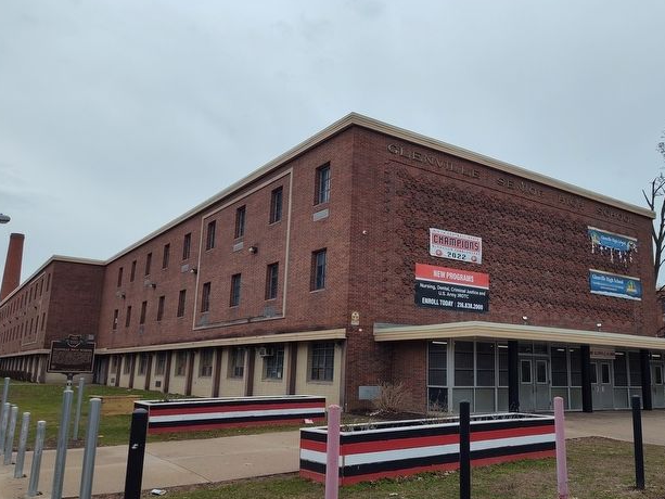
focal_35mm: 30
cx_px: 404
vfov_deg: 46.8
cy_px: 260
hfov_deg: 59.4
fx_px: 576
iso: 100
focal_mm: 5.56
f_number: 1.8
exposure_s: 1/679
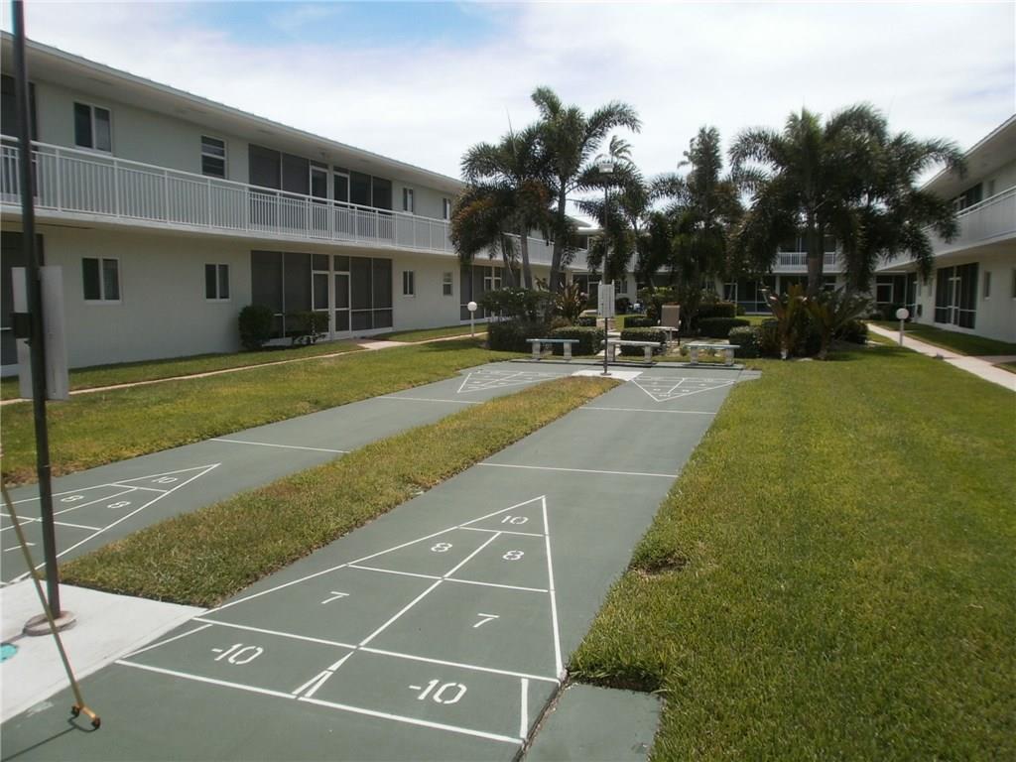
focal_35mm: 26
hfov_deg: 67.3
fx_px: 763
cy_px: 381
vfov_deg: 53.1
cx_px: 508
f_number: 7.8
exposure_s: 1/250
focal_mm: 4.65
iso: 100
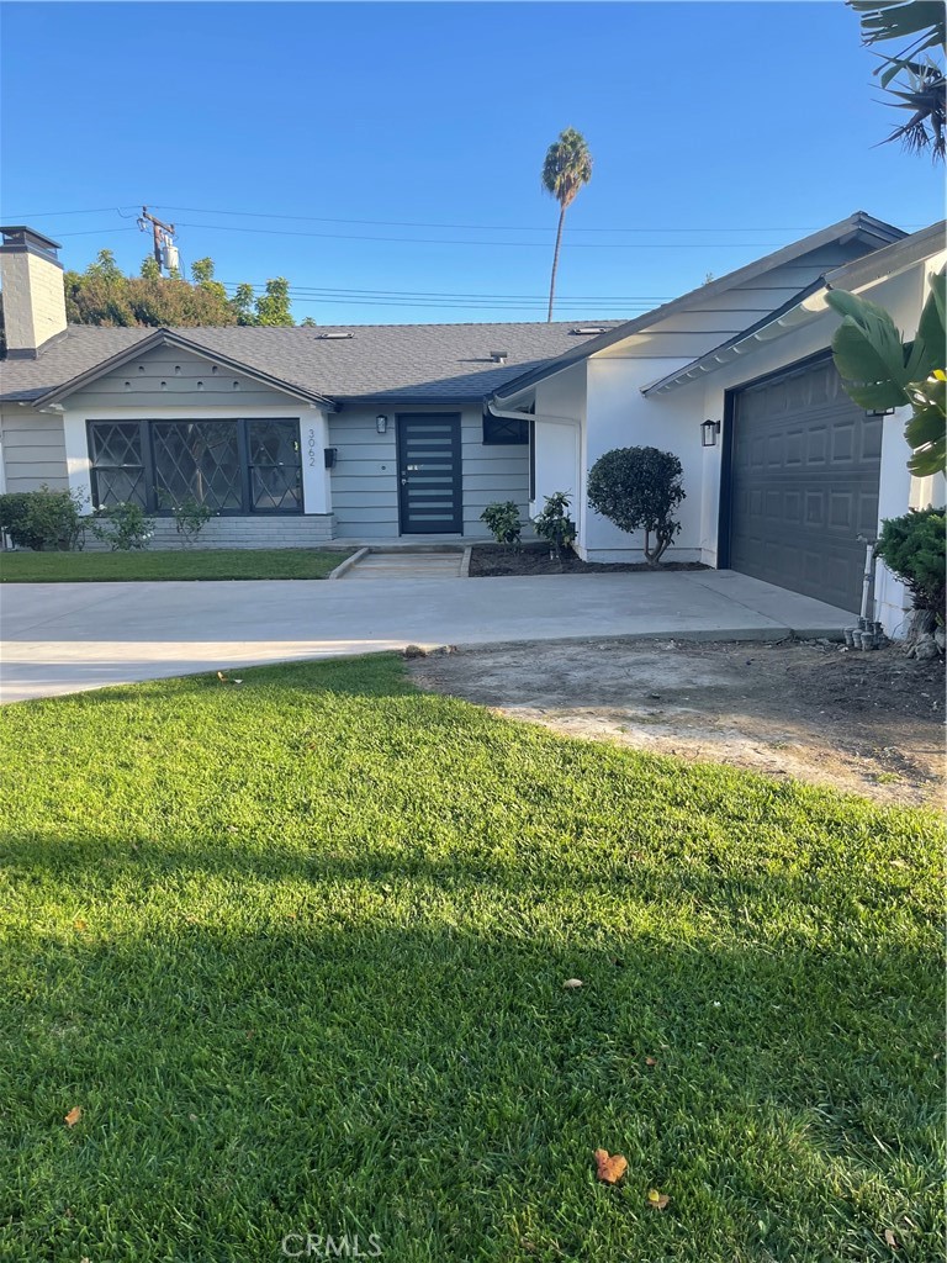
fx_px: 948
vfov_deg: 67.3
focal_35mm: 26
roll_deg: +1.9
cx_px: 474
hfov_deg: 53.1
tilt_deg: -8.1
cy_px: 632
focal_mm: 5.1
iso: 32
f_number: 1.6
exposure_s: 1/953
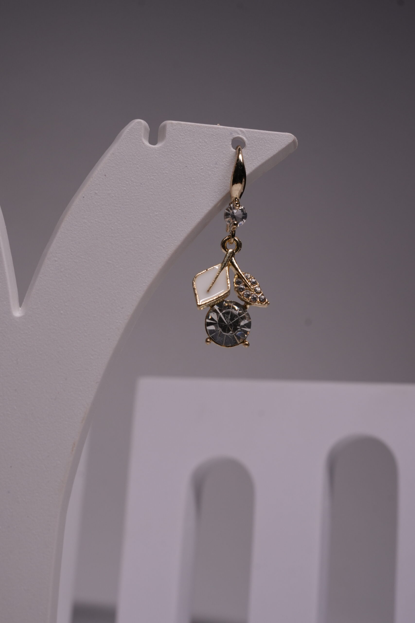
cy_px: 312
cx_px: 208
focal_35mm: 52
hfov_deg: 26.0
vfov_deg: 38.2
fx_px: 899
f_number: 9
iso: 500
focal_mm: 35
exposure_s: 1/100
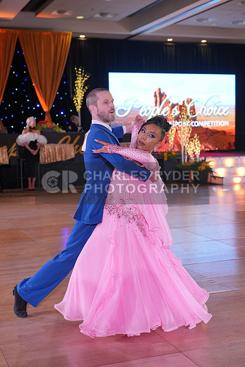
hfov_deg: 24.2
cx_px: 122
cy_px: 184
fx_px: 571
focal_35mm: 56
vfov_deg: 35.6
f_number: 4
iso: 1600
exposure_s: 1/400
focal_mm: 56
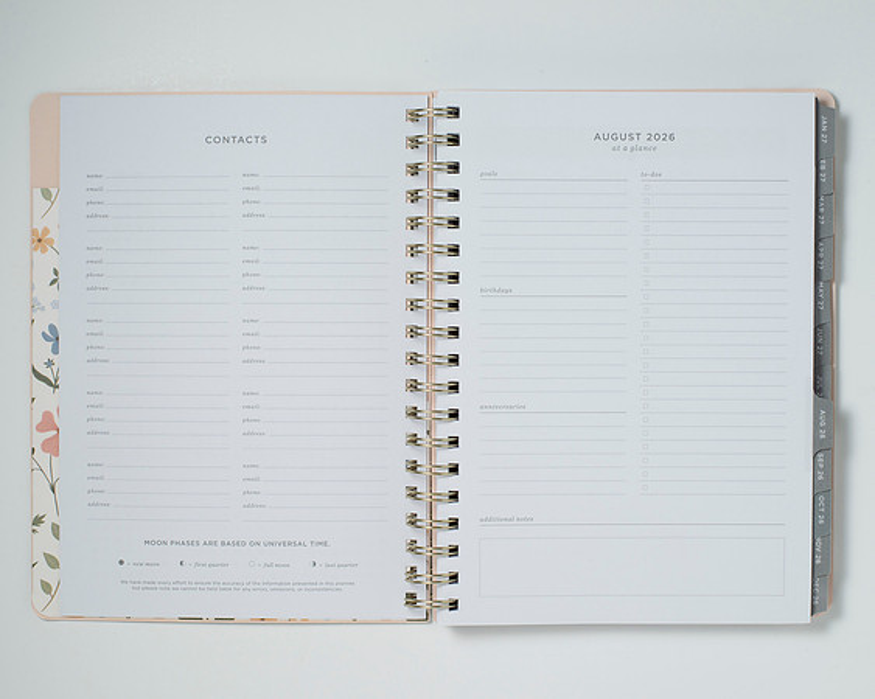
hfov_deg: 31.1
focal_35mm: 61
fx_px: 1571
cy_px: 376
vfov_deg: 25.1
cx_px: 446
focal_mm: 50
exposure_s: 1/200
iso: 200
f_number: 9
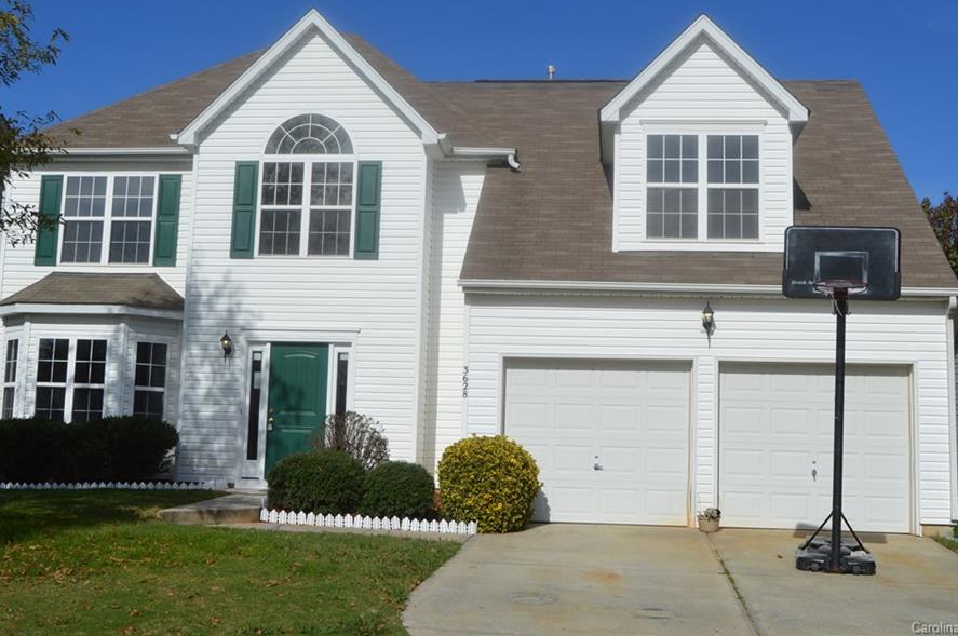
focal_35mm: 45
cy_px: 270
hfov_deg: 43.7
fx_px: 1196
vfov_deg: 29.7
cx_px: 475
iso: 100
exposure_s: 1/400
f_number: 10
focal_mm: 26
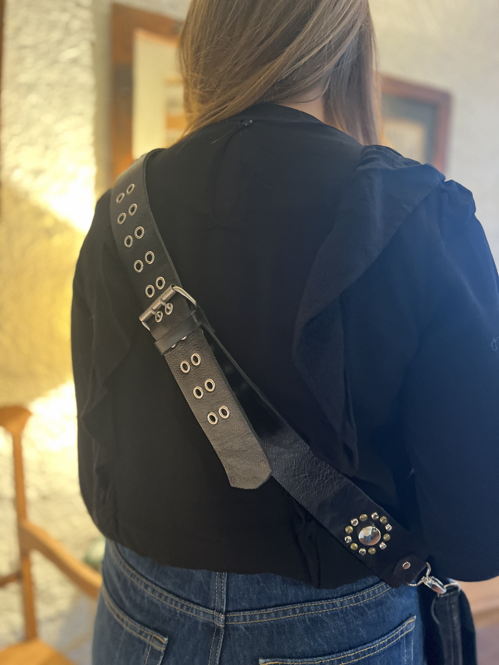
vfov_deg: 67.3
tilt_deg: -5.0
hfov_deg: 53.1
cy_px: 332
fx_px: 500
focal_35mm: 26
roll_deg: -1.6
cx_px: 250
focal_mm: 5.7
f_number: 1.5
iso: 500
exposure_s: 1/25
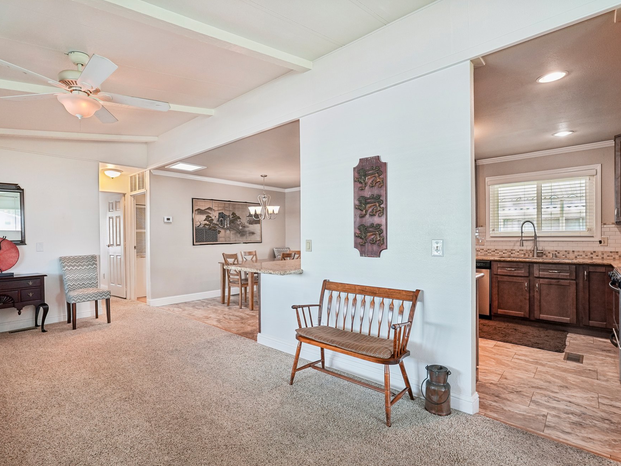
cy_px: 241
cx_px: 281
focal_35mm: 19
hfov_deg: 85.8
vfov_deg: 69.9
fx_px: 333
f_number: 8
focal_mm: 16.5
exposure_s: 1/8
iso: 400
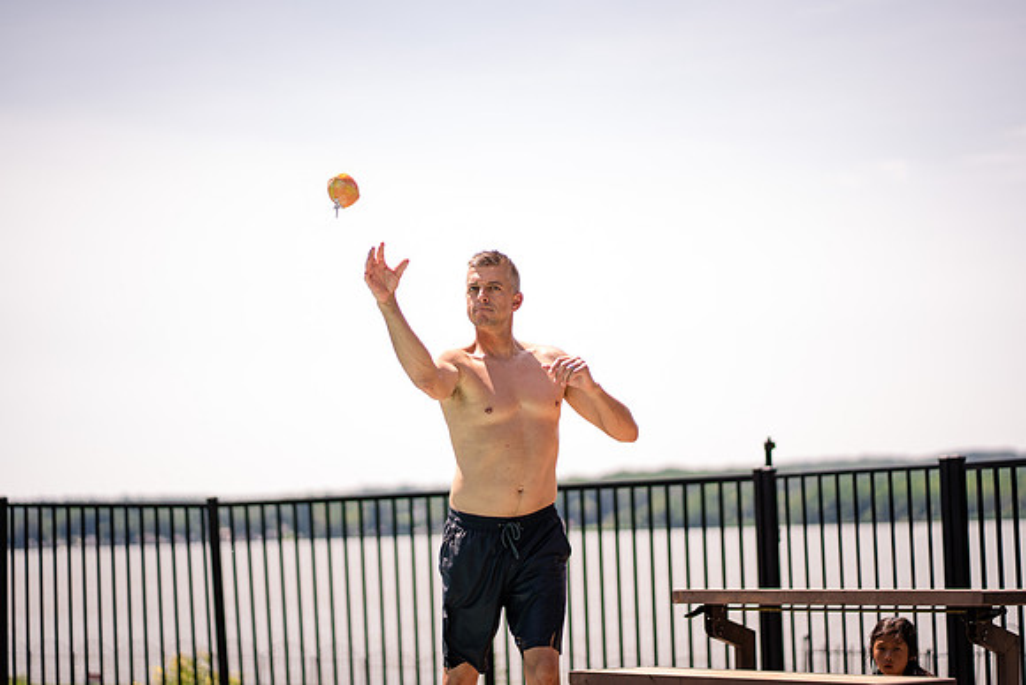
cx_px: 513
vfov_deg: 16.1
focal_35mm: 85
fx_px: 2423
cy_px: 342
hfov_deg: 23.9
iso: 200
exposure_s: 1/4000
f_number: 1.8
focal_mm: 85
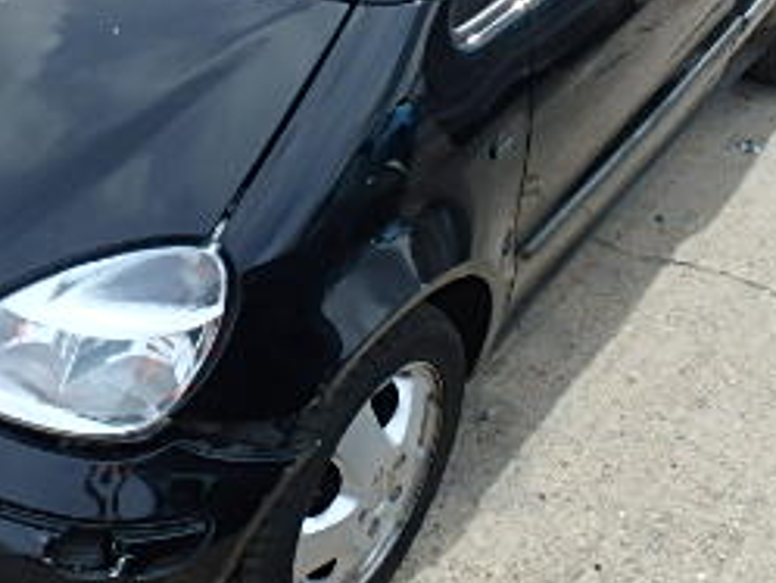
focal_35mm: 54
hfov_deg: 33.9
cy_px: 159
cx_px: 97
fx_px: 1211
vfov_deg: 26.8
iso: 125
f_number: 3.5
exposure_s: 1/500
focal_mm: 3.7
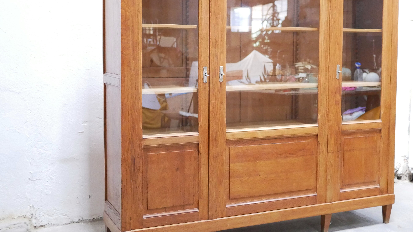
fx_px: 559
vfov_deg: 23.4
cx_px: 215
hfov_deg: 40.6
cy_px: 87
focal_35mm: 51
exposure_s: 1/60
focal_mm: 20
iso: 2500
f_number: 1.7
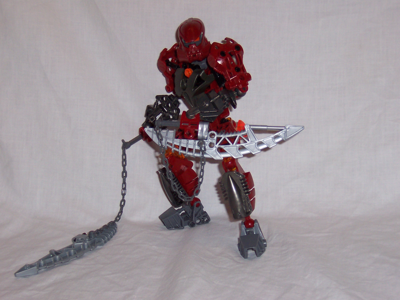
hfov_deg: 23.6
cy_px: 150
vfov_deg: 17.8
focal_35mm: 83
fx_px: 959
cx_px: 200
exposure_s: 1/90
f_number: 4
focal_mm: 12.8
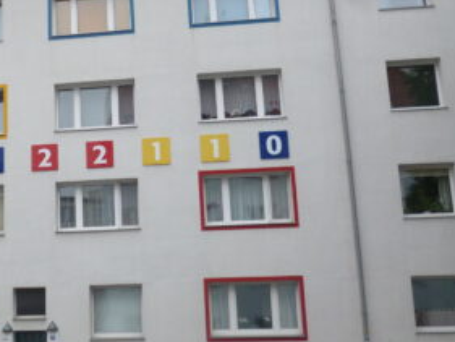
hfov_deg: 31.7
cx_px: 50
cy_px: 164
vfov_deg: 25.2
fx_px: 763
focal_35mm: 58
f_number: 2.9
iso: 100
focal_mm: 5.7
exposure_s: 1/640
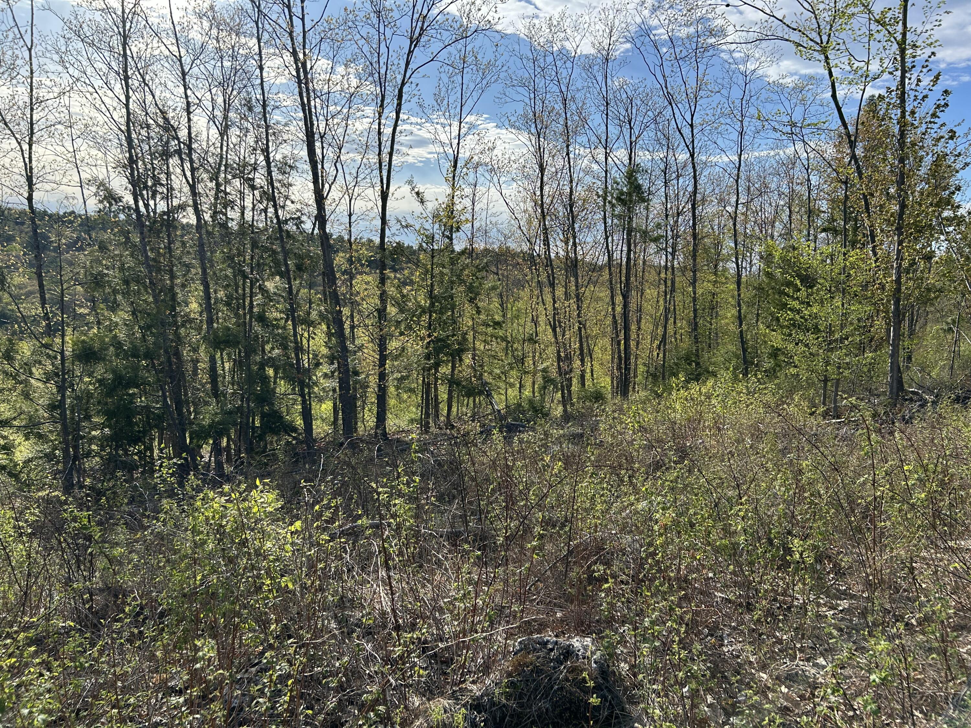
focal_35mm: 26
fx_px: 729
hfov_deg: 67.3
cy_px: 364
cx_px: 486
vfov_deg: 53.1
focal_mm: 5.7
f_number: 1.5
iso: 50
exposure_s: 1/3704
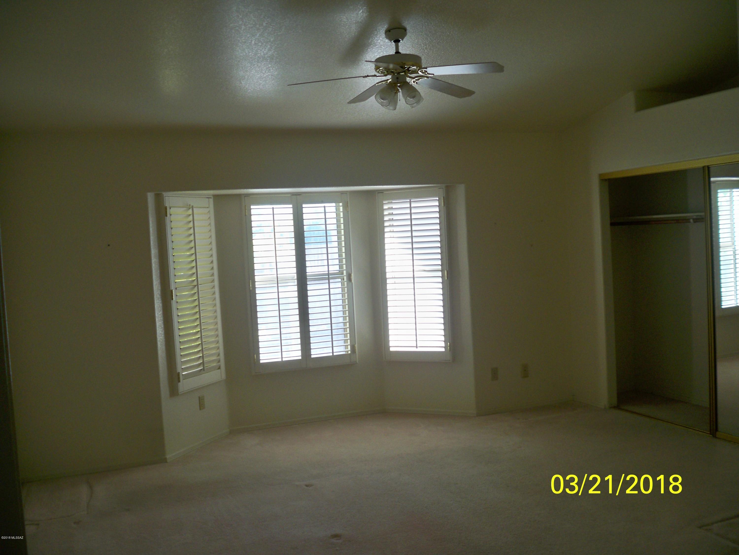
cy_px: 278
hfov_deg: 52.6
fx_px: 747
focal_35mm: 35
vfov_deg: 40.7
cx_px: 370
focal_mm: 6.3
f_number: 3.1
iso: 80
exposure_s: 1/60
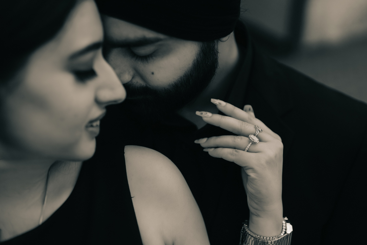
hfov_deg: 39.6
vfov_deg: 27.0
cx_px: 184
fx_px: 510
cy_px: 122
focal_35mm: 50
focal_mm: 50
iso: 100
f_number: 2
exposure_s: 1/2500
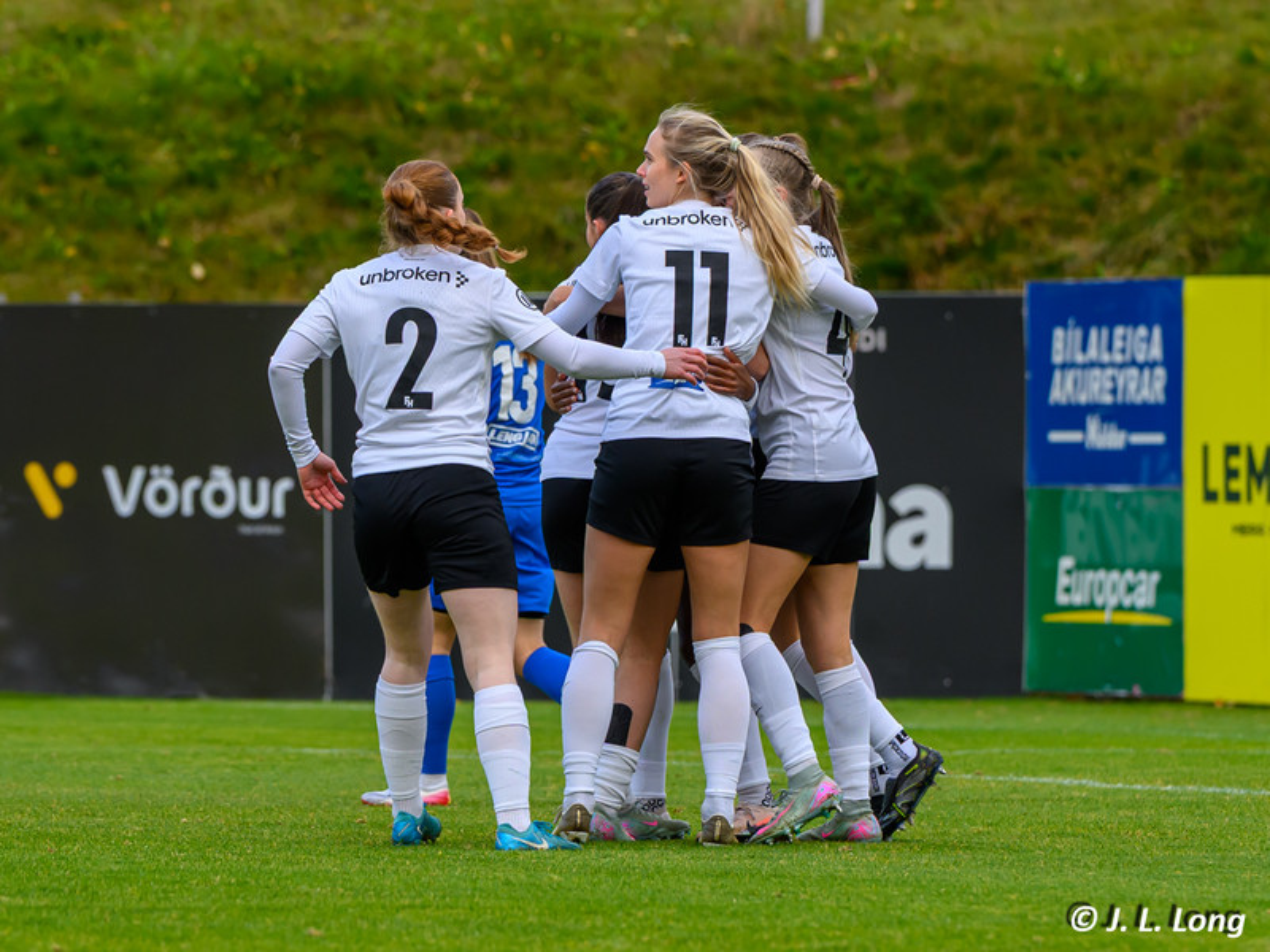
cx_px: 705
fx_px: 15751
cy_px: 535
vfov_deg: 3.5
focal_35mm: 429
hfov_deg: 4.6
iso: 900
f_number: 6.3
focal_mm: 250
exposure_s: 1/1000
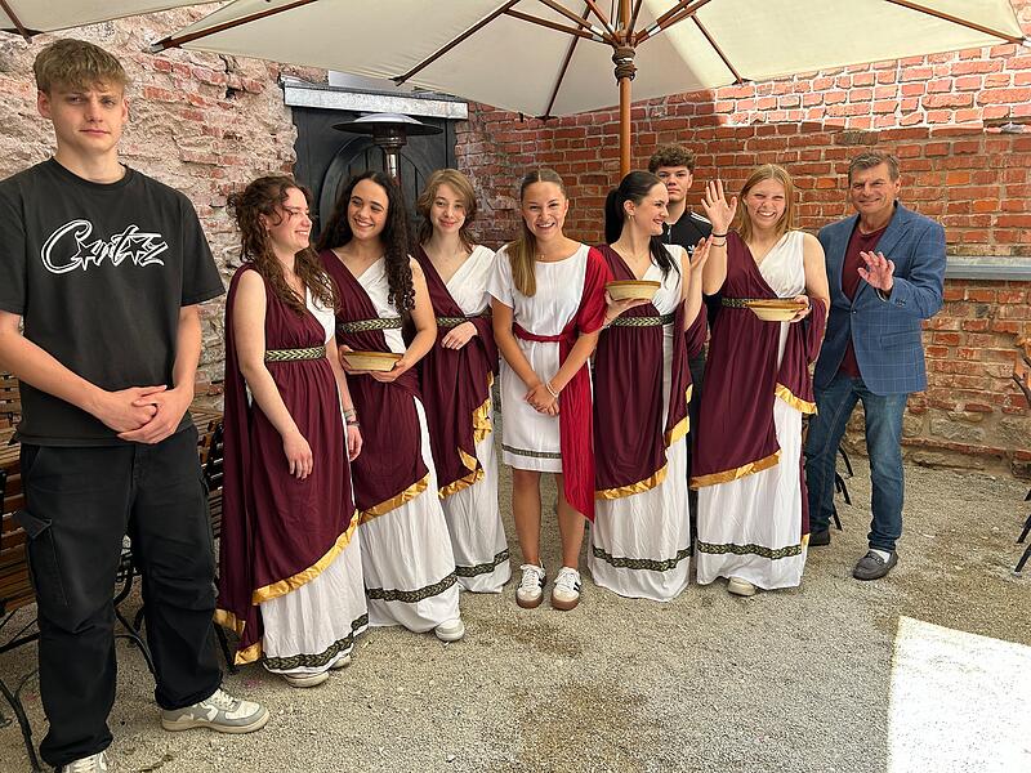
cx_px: 516
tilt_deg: -11.8
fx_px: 774
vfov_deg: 53.1
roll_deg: -0.5
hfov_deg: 67.3
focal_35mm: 26
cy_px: 386
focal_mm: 5.7
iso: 50
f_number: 1.5
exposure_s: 1/353
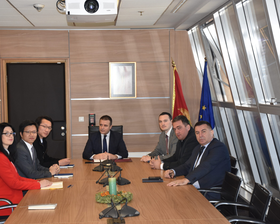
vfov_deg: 23.5
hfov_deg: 29.1
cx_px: 126
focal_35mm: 65
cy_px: 113
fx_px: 539
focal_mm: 38
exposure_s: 1/60
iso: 900
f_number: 4.2
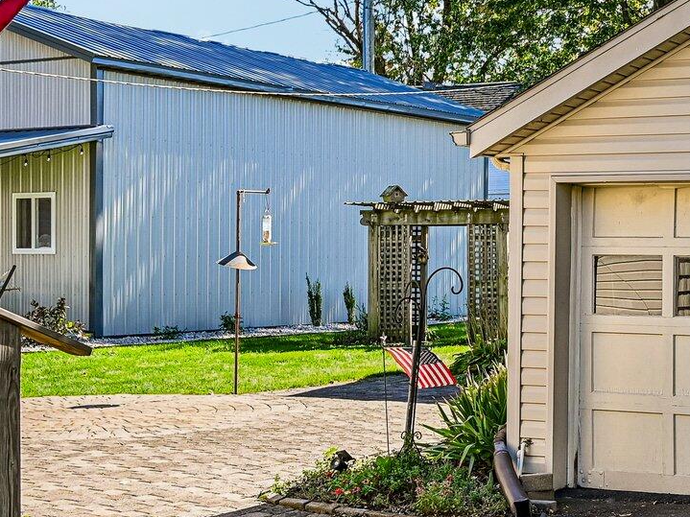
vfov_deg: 23.3
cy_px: 267
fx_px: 1256
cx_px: 781
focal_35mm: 63
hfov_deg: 27.7
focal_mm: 23
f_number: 4.8
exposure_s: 1/500
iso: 400
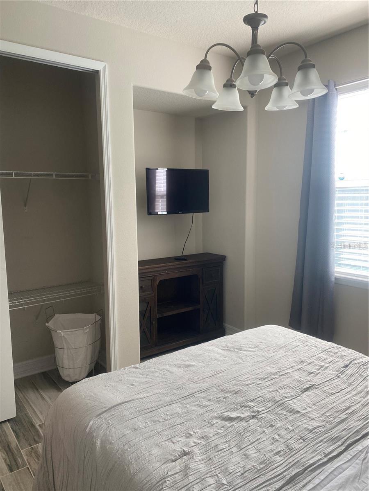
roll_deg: +0.9
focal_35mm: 26
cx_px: 184
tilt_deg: -6.9
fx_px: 370
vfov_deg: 67.3
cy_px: 246
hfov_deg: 53.1
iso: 125
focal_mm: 4.25
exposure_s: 1/120
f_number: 1.8
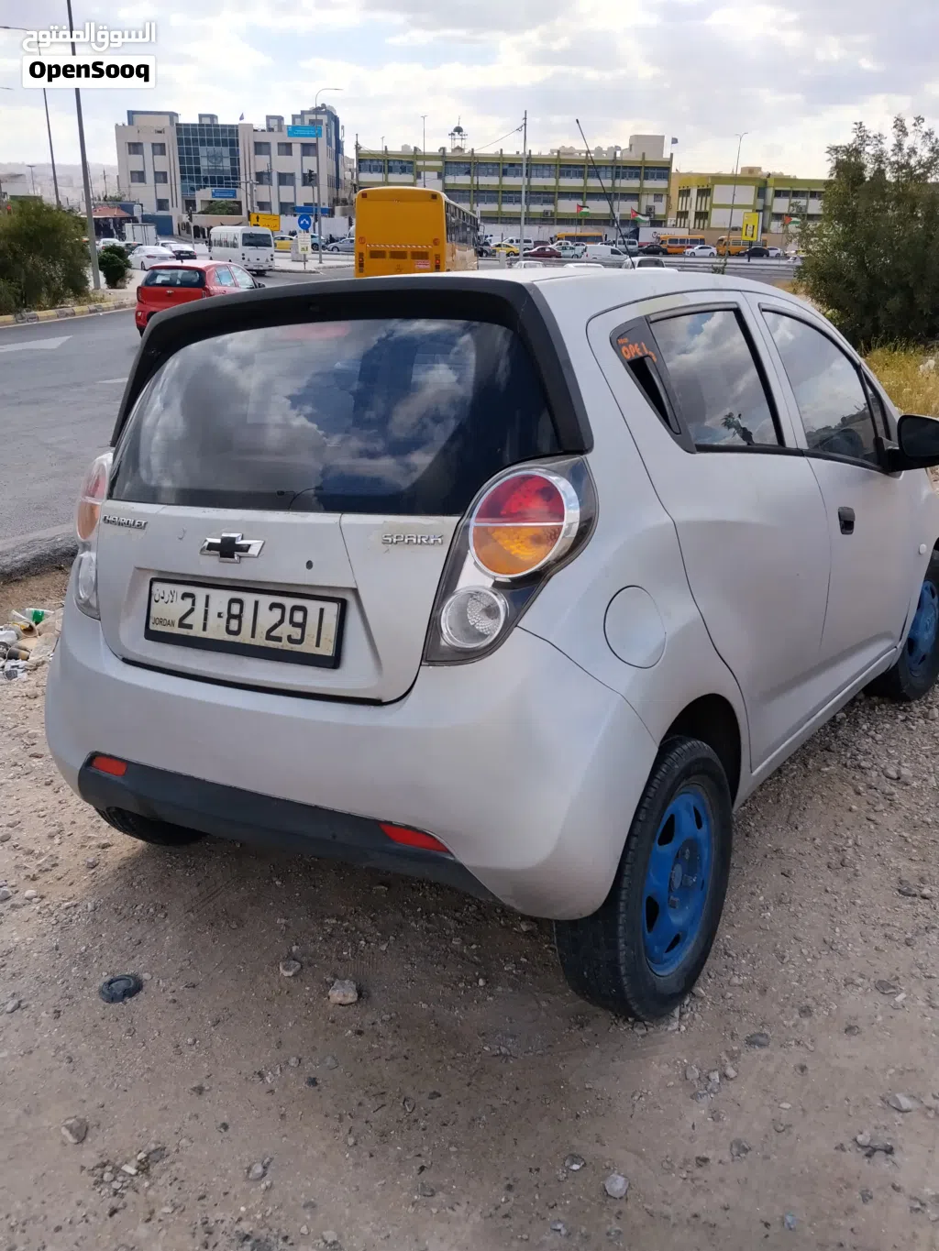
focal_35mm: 29
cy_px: 626
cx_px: 470
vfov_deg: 61.7
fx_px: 1049
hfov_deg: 48.2
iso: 50
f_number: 1.8
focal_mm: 4.22
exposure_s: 1/1327
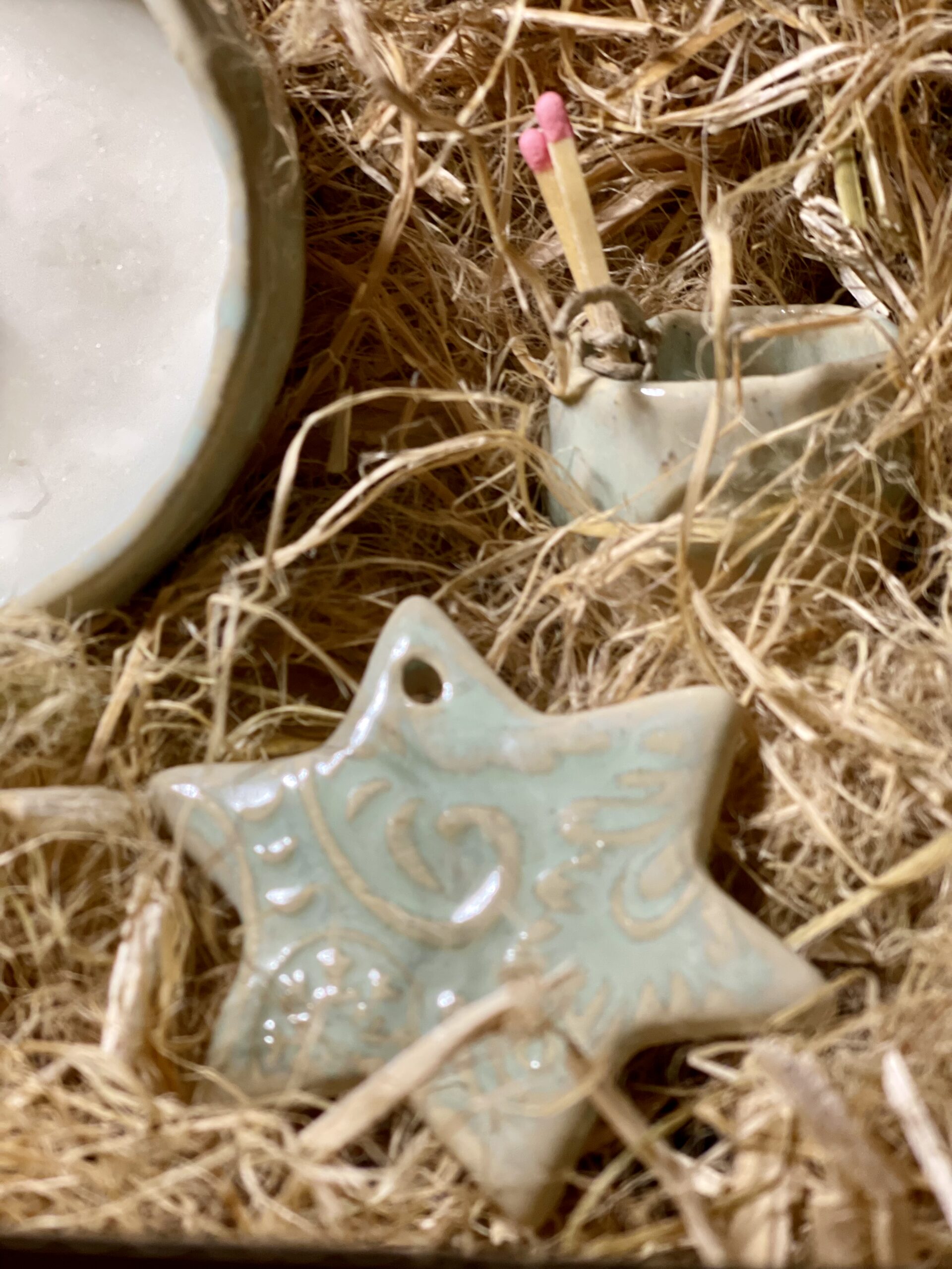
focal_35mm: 64
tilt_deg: -63.8
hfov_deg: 22.9
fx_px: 2347
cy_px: 634
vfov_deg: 30.3
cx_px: 476
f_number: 2.2
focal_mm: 7.5
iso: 125
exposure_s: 1/33
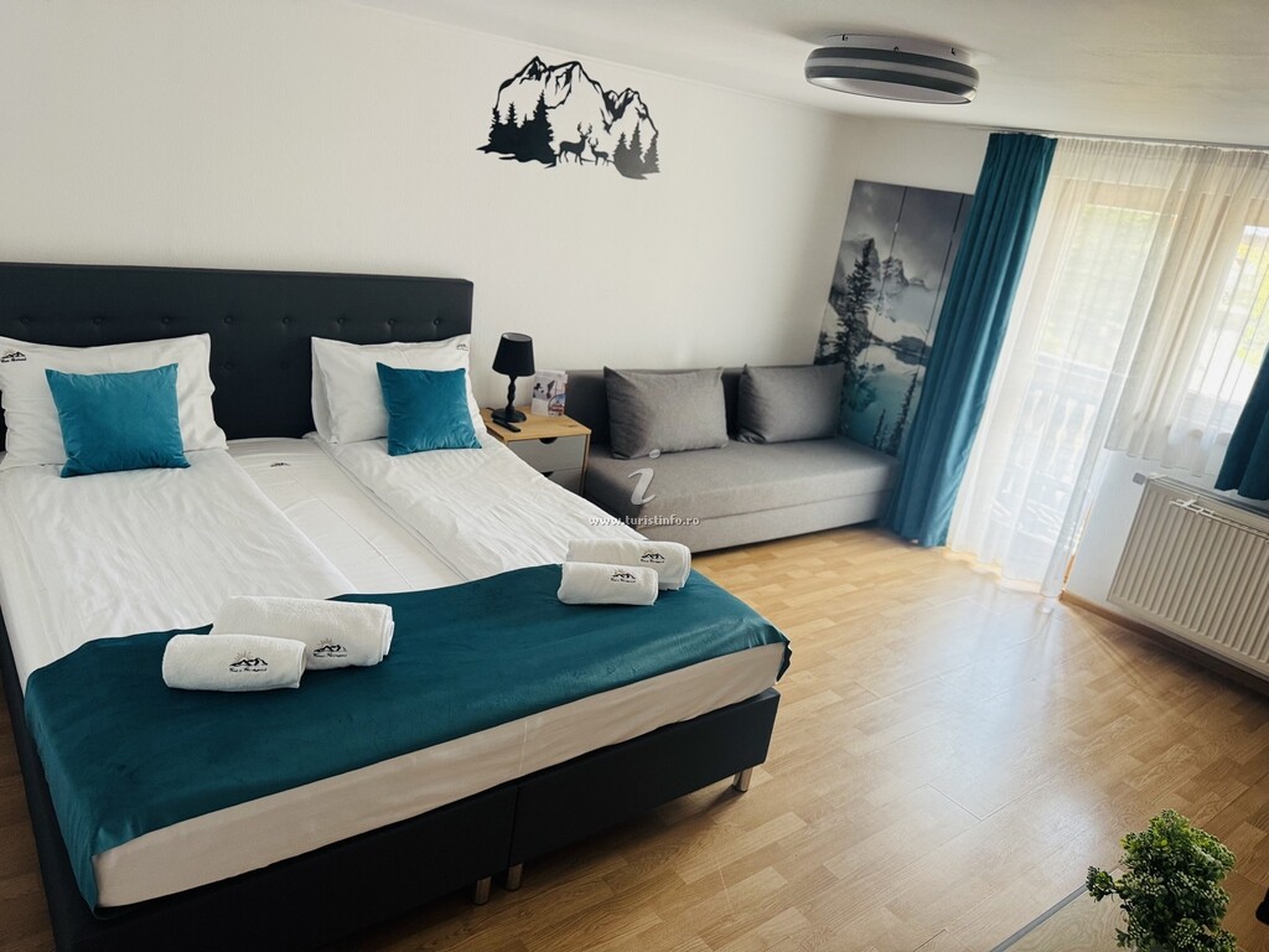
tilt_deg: -18.9
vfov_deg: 56.8
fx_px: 880
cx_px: 634
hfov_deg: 71.6
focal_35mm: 24
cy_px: 476
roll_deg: -8.0
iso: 200
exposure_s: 1/106
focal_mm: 6.76
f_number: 1.78
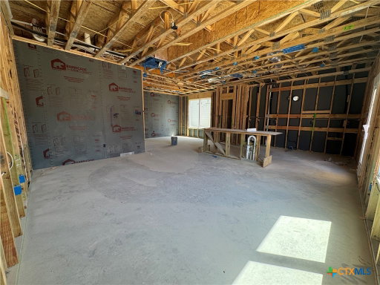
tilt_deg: -9.2
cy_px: 142
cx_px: 190
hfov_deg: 102.1
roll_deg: -1.1
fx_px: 154
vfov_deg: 85.7
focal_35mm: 14
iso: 80
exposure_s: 1/99
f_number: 2.2
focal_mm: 2.22
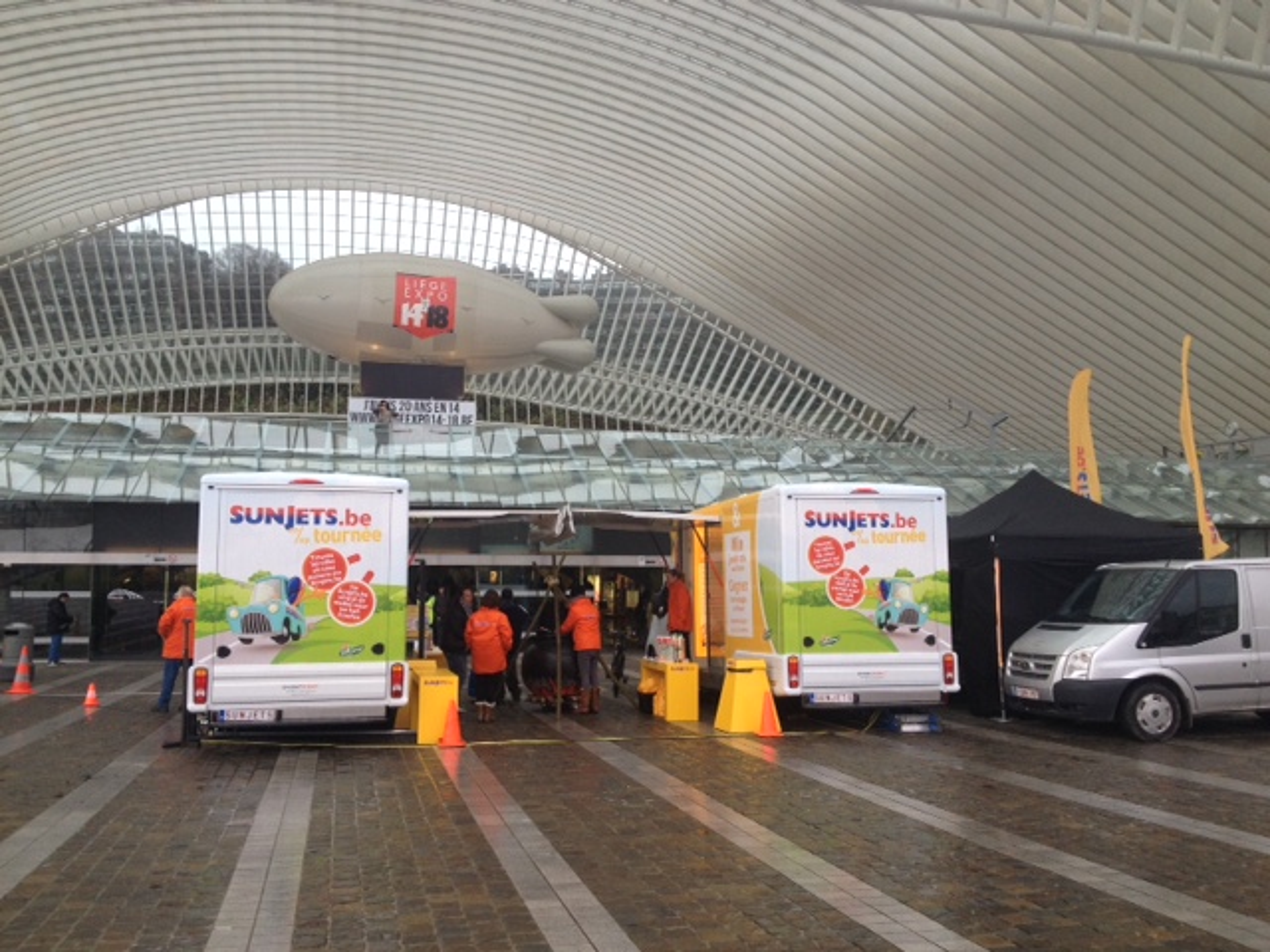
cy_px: 476
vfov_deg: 40.7
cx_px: 635
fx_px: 1284
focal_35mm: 35
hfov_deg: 52.6
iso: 64
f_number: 2.4
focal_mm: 4.28
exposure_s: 1/120
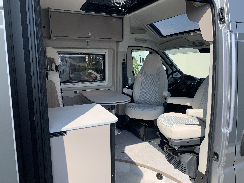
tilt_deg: -9.6
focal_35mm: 26
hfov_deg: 67.3
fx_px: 183
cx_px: 122
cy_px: 92
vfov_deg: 53.1
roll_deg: +0.4
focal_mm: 4.25
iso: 25
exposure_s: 1/1250
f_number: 1.8
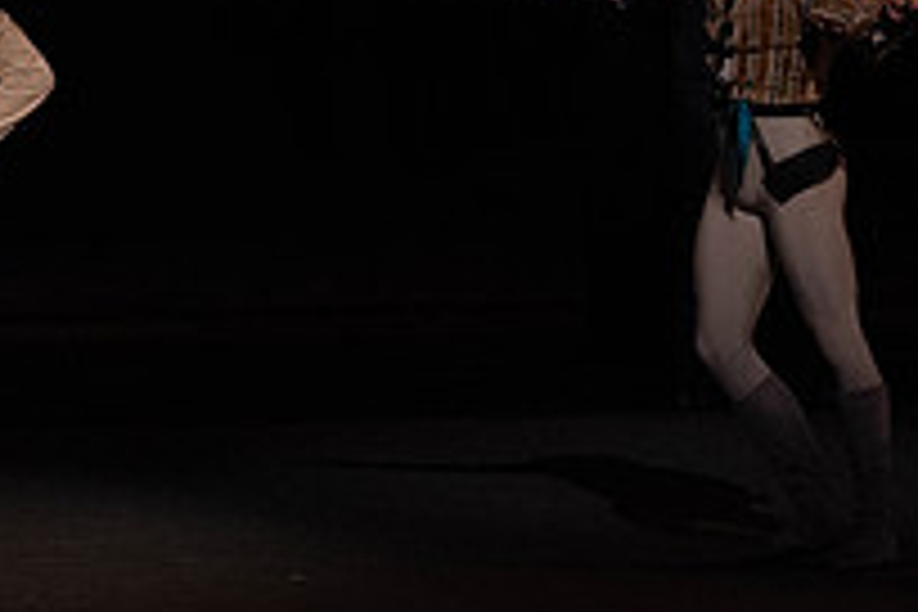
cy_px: -205
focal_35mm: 658
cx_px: -81
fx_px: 16778
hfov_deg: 3.1
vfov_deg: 2.1
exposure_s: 1/250
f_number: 5.6
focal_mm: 232
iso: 8000
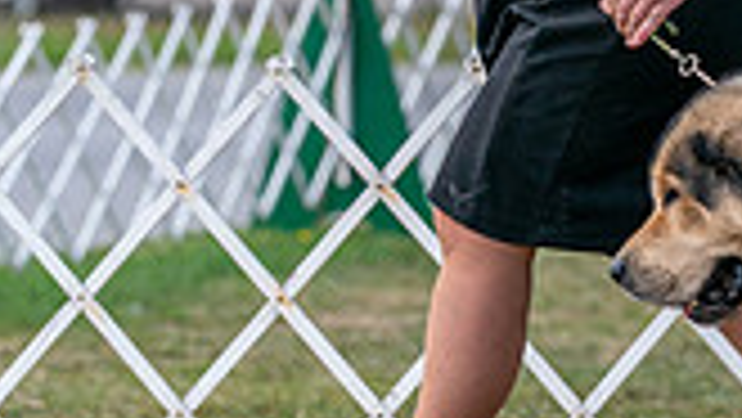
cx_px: 821
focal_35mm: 696
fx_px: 13700
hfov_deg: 3.1
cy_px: -198
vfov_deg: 1.7
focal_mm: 162
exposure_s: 1/2000
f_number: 4
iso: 400
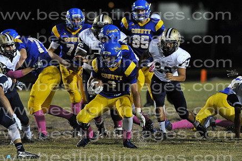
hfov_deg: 5.3
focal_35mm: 392
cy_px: 75
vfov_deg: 3.5
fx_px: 2632
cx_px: 110
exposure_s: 1/500
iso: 5000
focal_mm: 300
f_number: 4
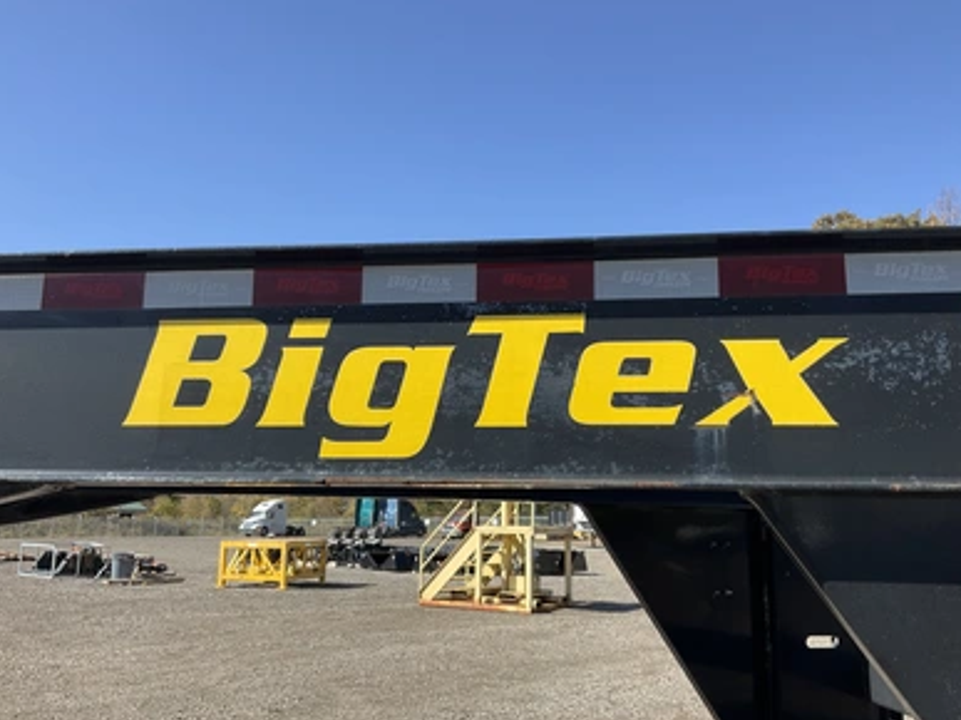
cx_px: 474
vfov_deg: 46.8
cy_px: 367
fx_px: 833
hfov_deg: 60.0
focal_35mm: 30
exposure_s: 1/1195
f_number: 1.8
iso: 25
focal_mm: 3
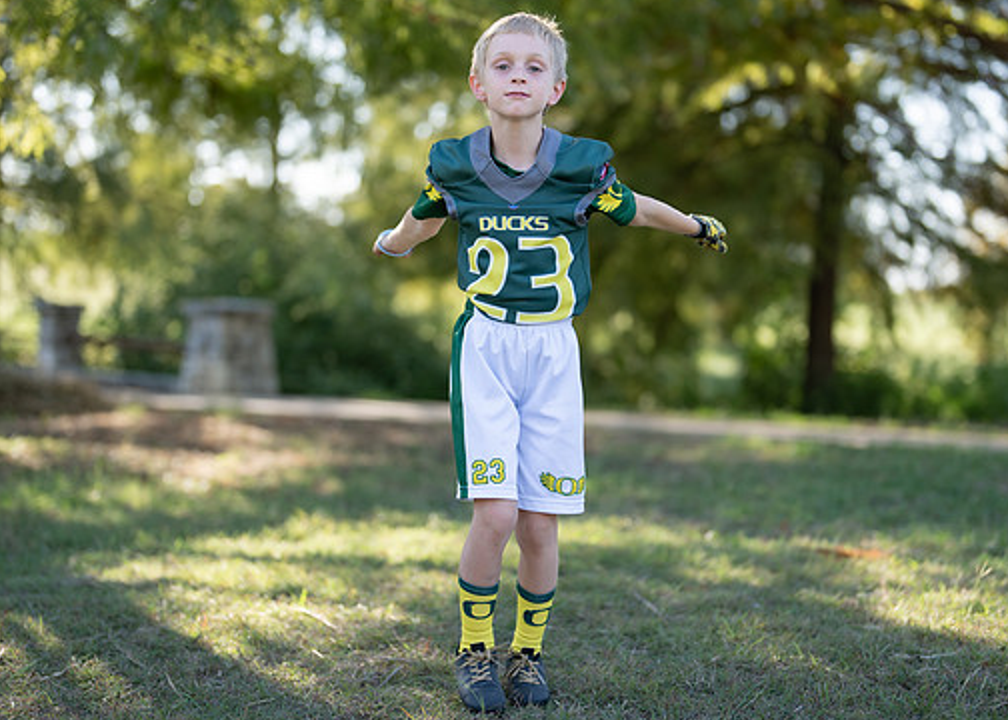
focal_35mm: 68
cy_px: 350
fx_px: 1947
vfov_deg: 21.0
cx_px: 519
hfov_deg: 29.0
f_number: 1.2
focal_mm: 50
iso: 100
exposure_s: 1/1250
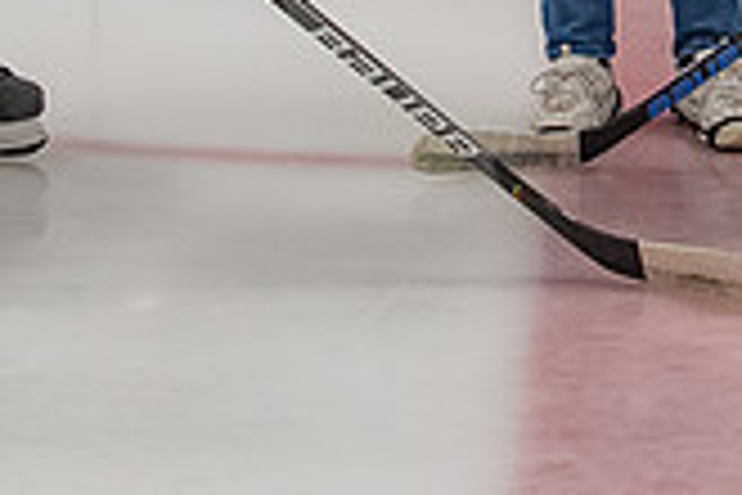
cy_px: -508
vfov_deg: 7.0
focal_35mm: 189
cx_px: 650
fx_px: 3895
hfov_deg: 10.8
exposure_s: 1/250
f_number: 4
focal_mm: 28
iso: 1250
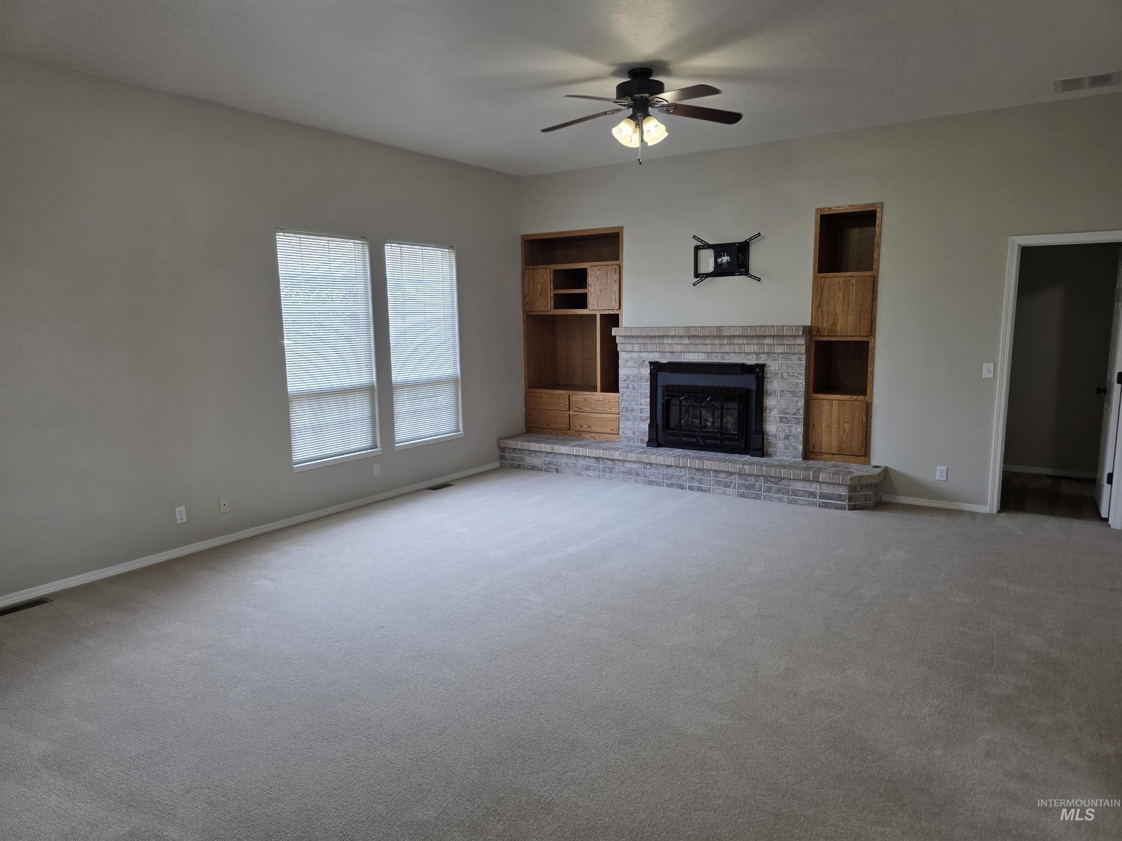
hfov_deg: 73.9
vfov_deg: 58.9
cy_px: 420
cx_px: 561
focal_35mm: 23
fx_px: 745
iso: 100
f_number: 1.7
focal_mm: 6.3
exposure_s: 1/120
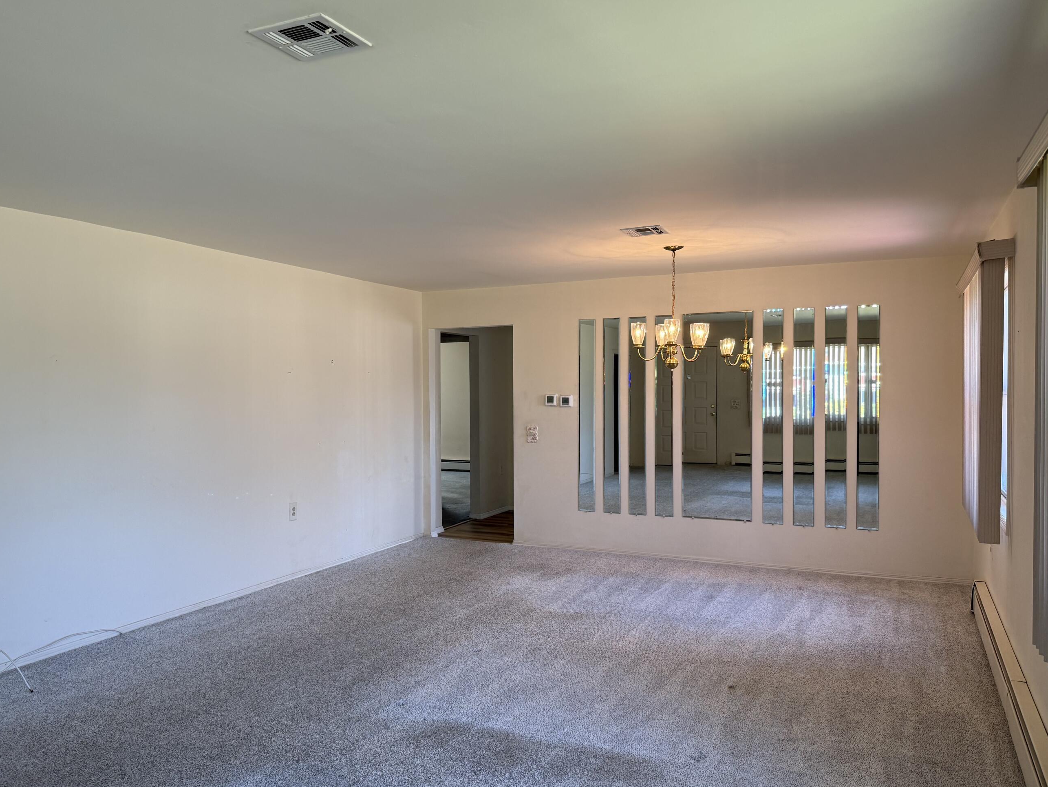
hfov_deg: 63.2
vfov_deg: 49.7
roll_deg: +0.3
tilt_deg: -1.1
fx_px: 848
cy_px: 413
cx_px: 451
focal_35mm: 28
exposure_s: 1/176
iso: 125
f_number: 1.78
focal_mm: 6.76
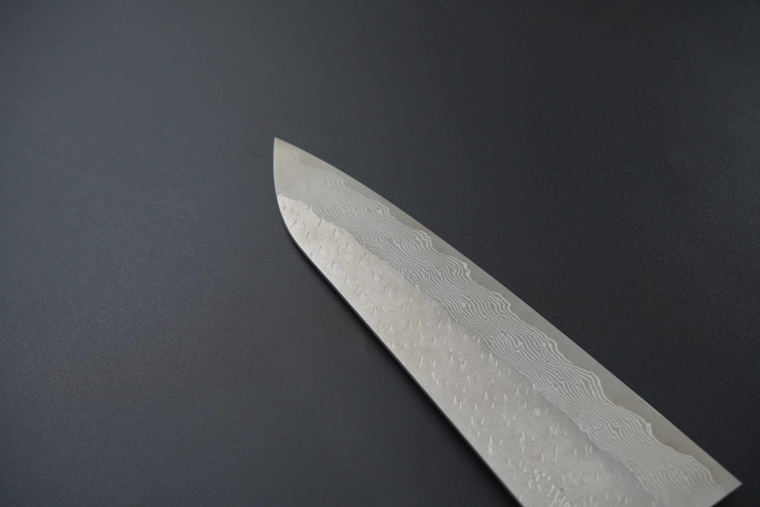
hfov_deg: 48.6
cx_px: 380
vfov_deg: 33.5
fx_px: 842
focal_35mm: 40
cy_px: 254
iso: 500
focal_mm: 26.6
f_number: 5.6
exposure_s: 1/160
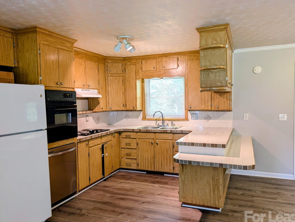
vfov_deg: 51.4
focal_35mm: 27
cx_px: 141
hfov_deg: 65.2
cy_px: 118
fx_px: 230
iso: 79
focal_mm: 6.9
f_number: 1.68
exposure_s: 1/60
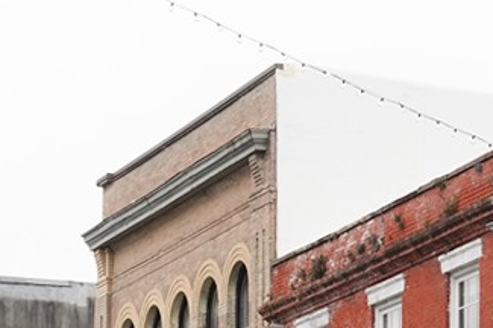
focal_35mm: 228
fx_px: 3119
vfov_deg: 5.9
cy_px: 612
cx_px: 36
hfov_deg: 9.0
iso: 400
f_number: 9
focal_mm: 37
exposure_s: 1/100
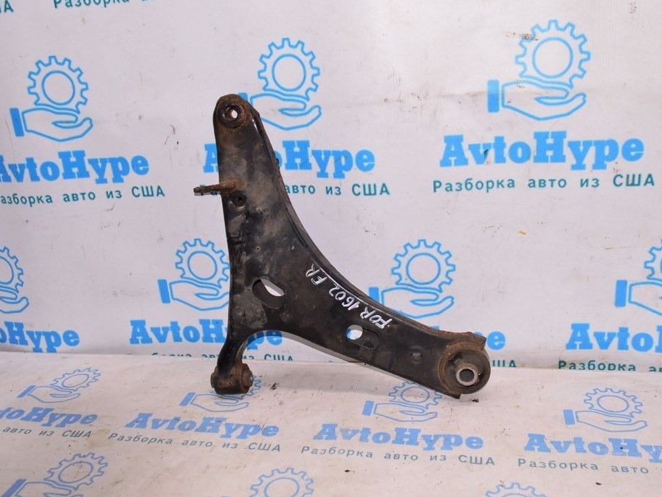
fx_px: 661
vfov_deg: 41.2
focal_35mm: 35
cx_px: 364
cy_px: 250
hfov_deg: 53.1
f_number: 8
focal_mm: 21
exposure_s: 1/200
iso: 1600
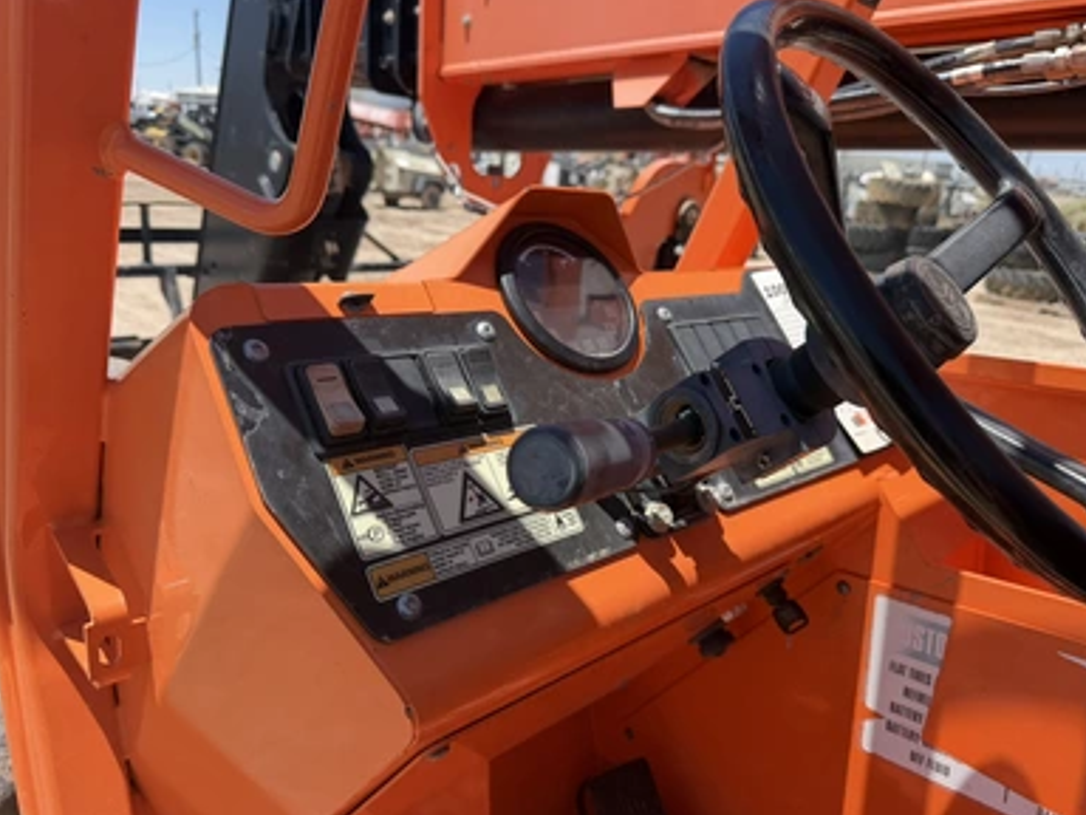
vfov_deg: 54.9
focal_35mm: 25
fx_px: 784
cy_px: 408
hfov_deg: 69.4
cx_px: 560
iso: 100
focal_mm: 6.76
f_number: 1.78
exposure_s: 1/3021
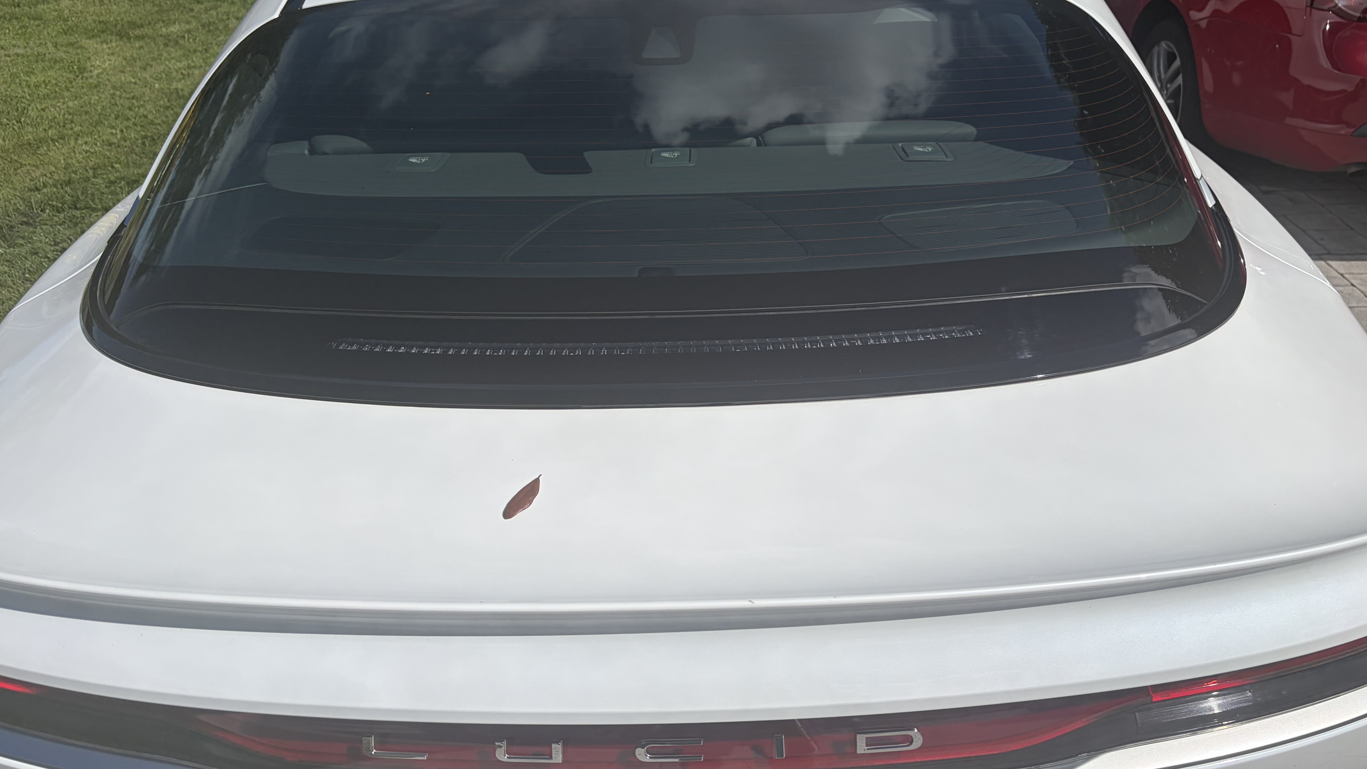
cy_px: 281
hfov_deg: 62.6
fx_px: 1124
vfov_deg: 37.5
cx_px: 696
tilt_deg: -23.6
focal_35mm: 31
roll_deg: +1.7
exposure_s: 1/11905
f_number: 1.6
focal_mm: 5.96
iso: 50
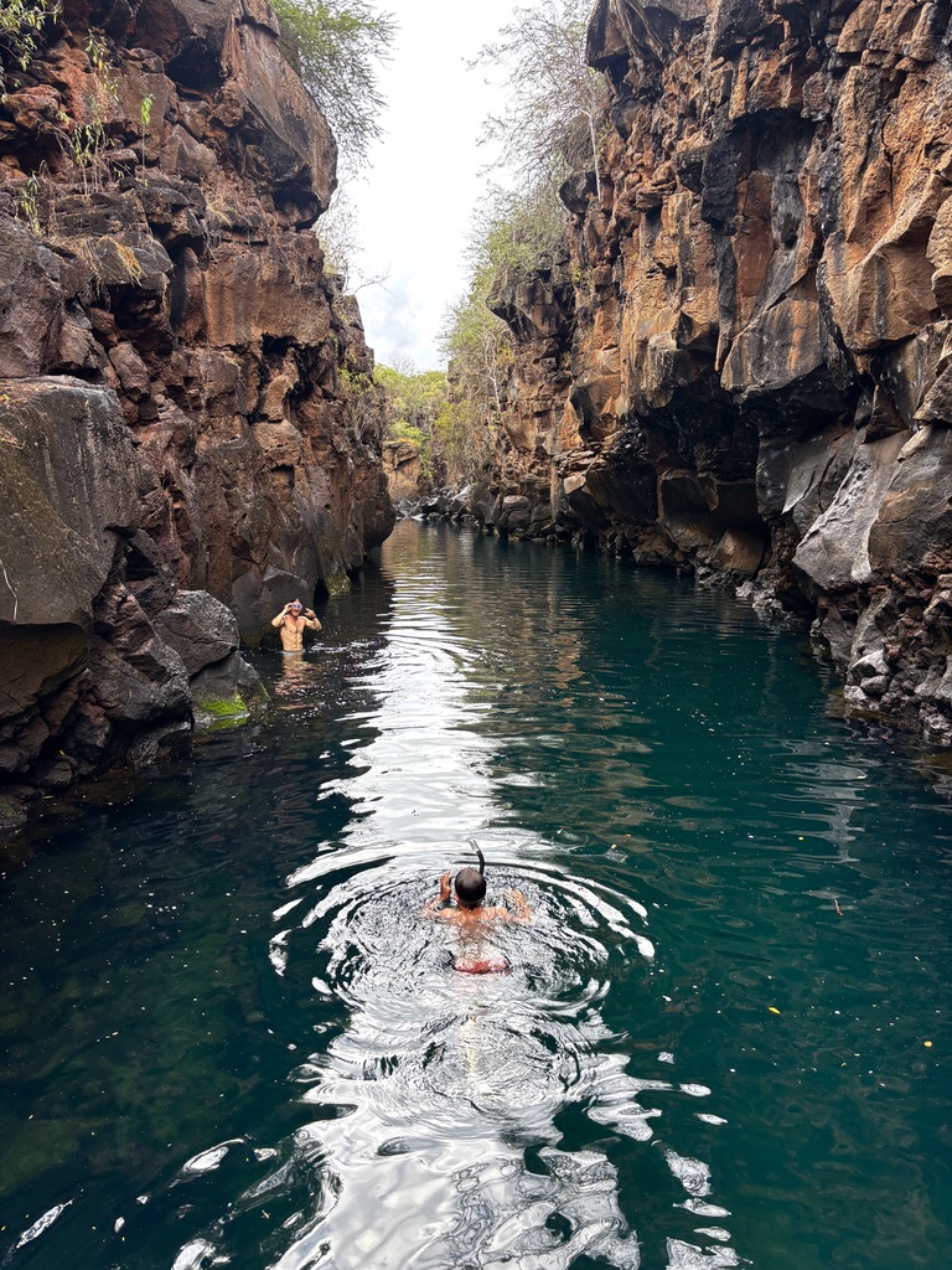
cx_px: 476
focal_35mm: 26
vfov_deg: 67.3
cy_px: 635
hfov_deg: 53.1
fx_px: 953
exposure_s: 1/121
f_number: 1.6
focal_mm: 5.96
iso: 64
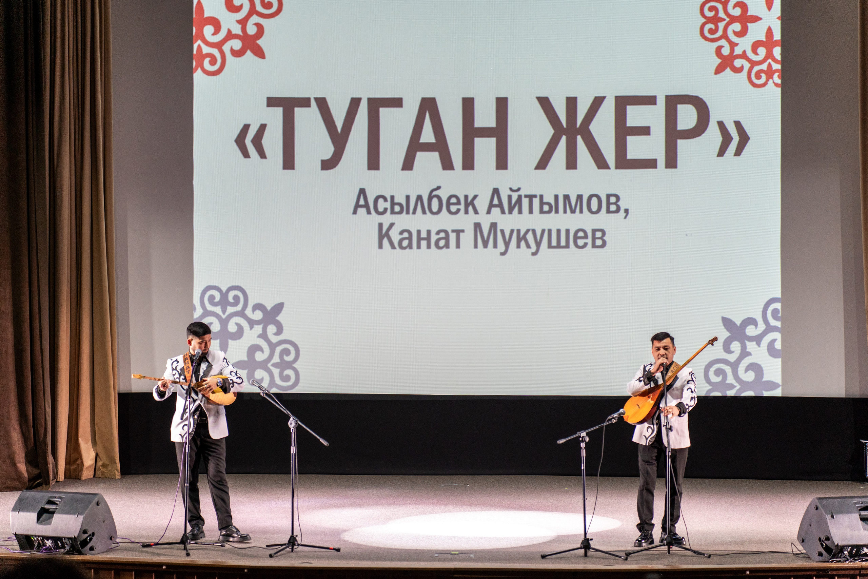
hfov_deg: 29.0
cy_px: 290
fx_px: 1679
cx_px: 434
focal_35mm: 70
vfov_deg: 19.6
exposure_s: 1/160
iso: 2000
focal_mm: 69
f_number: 2.8
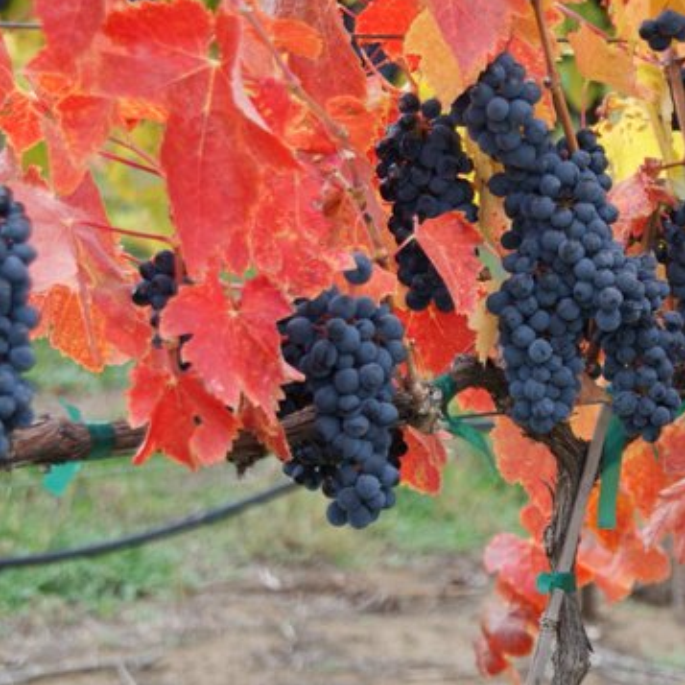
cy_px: 331
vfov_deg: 13.9
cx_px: 489
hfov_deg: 13.8
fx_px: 2816
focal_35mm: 126
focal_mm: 55
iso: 200
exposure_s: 1/100
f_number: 5
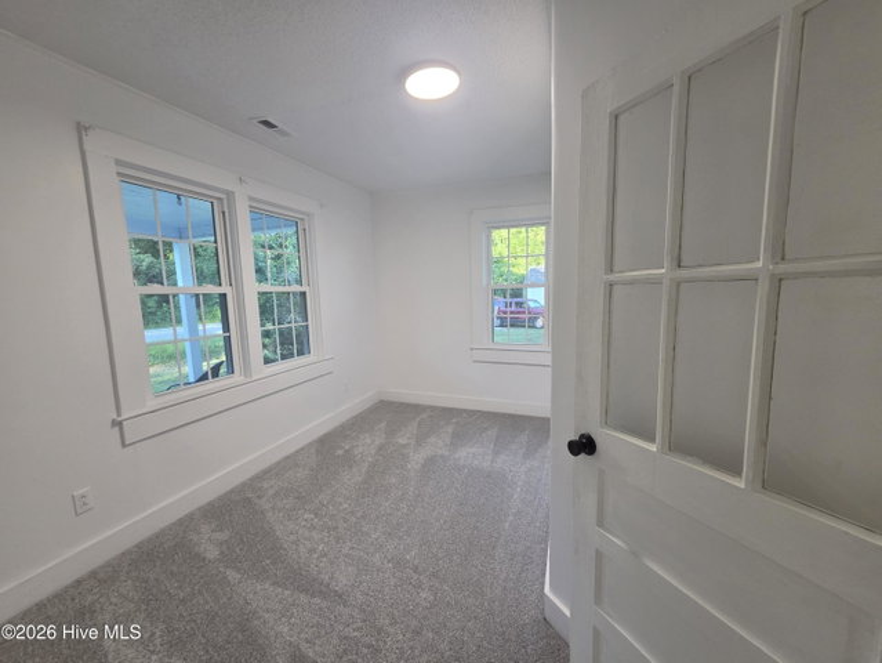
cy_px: 332
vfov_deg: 90.0
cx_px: 441
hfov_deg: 106.1
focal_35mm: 13
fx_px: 331
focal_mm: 2.2
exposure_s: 1/120
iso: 400
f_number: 2.2
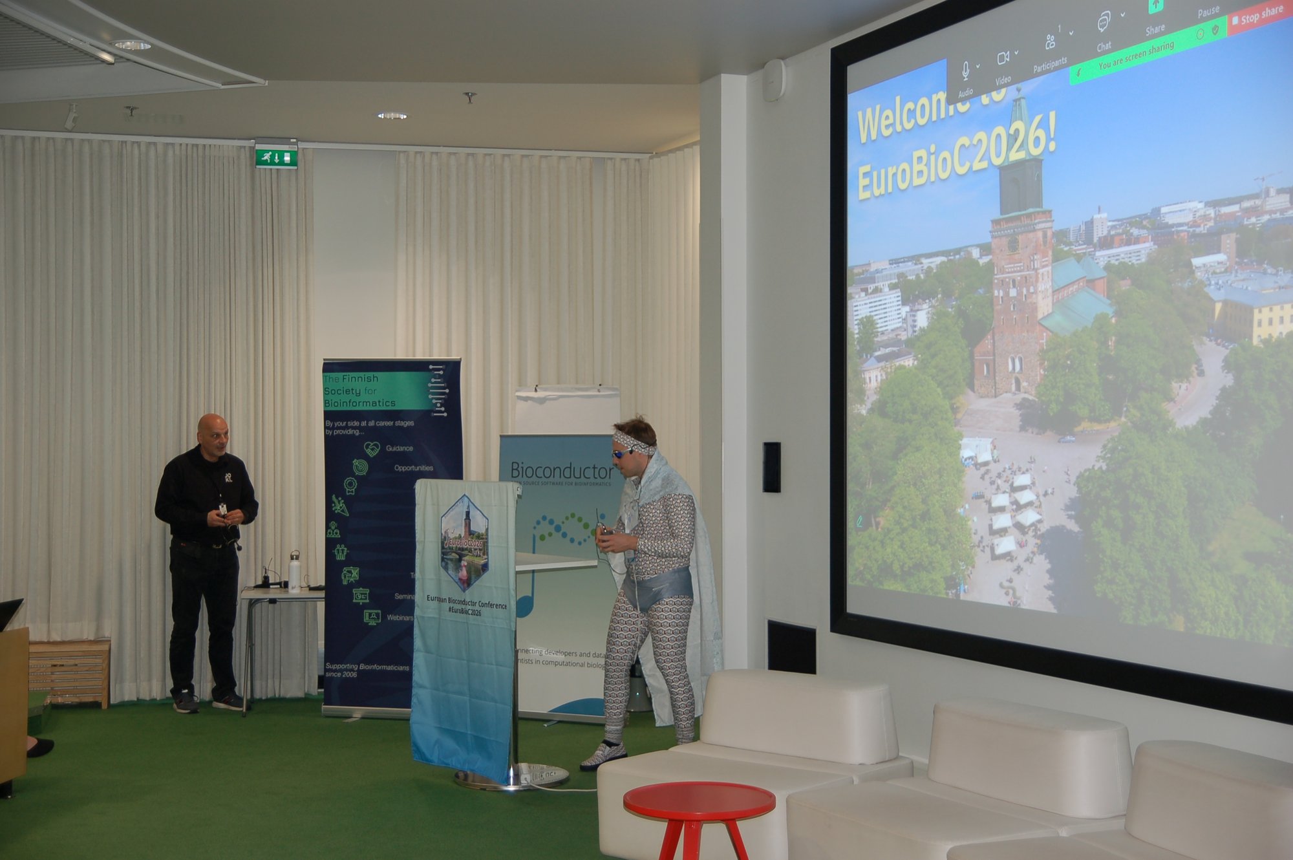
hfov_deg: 38.9
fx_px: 1830
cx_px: 646
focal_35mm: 51
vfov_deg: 26.4
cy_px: 430
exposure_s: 1/60
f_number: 2.8
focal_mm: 34
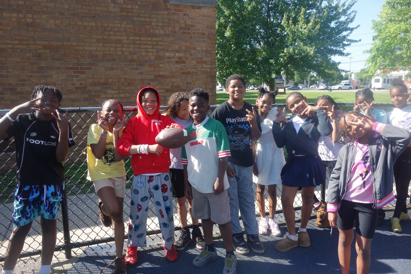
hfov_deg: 65.5
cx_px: 206
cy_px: 137
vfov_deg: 46.4
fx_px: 320
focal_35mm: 28
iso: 125
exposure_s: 1/125
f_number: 5.6
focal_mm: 10.4
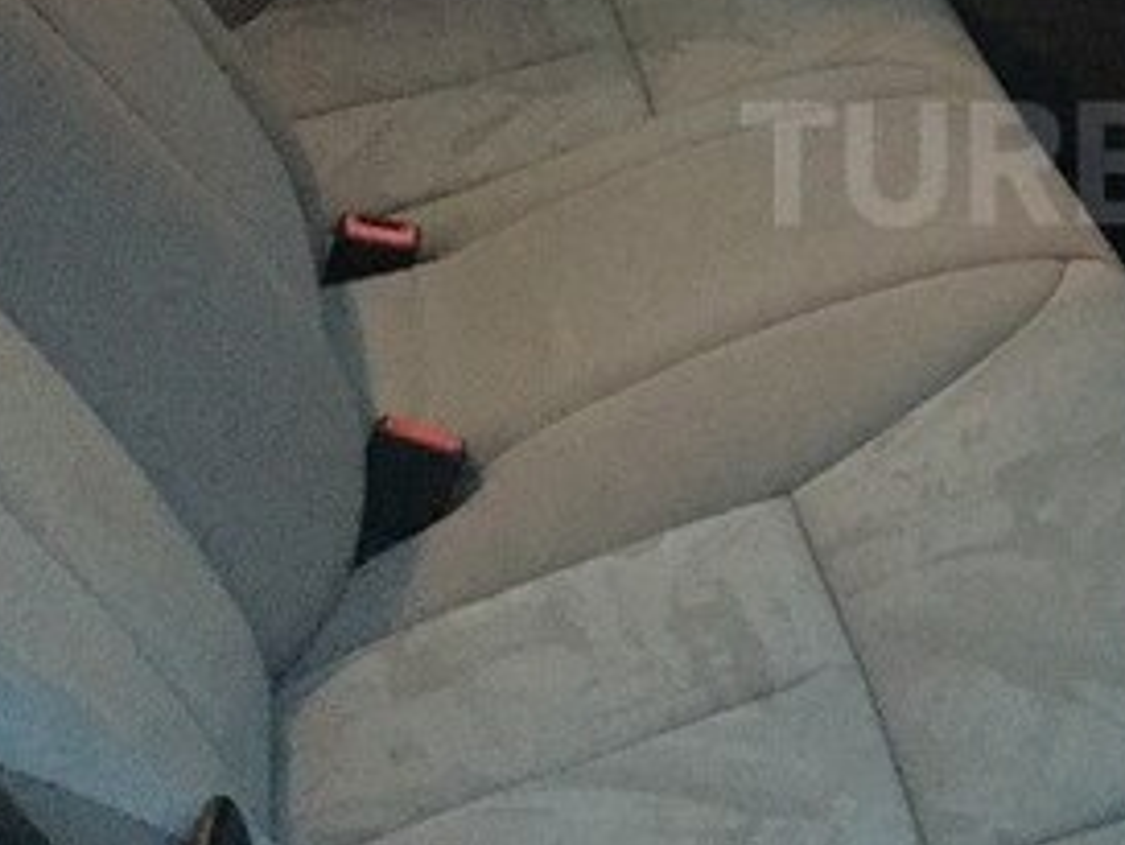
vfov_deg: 19.4
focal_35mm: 75
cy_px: 163
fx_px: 2439
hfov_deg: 24.6
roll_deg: -4.5
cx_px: 1162
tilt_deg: -27.5
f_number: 2.4
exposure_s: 1/17
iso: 800
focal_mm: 3.3
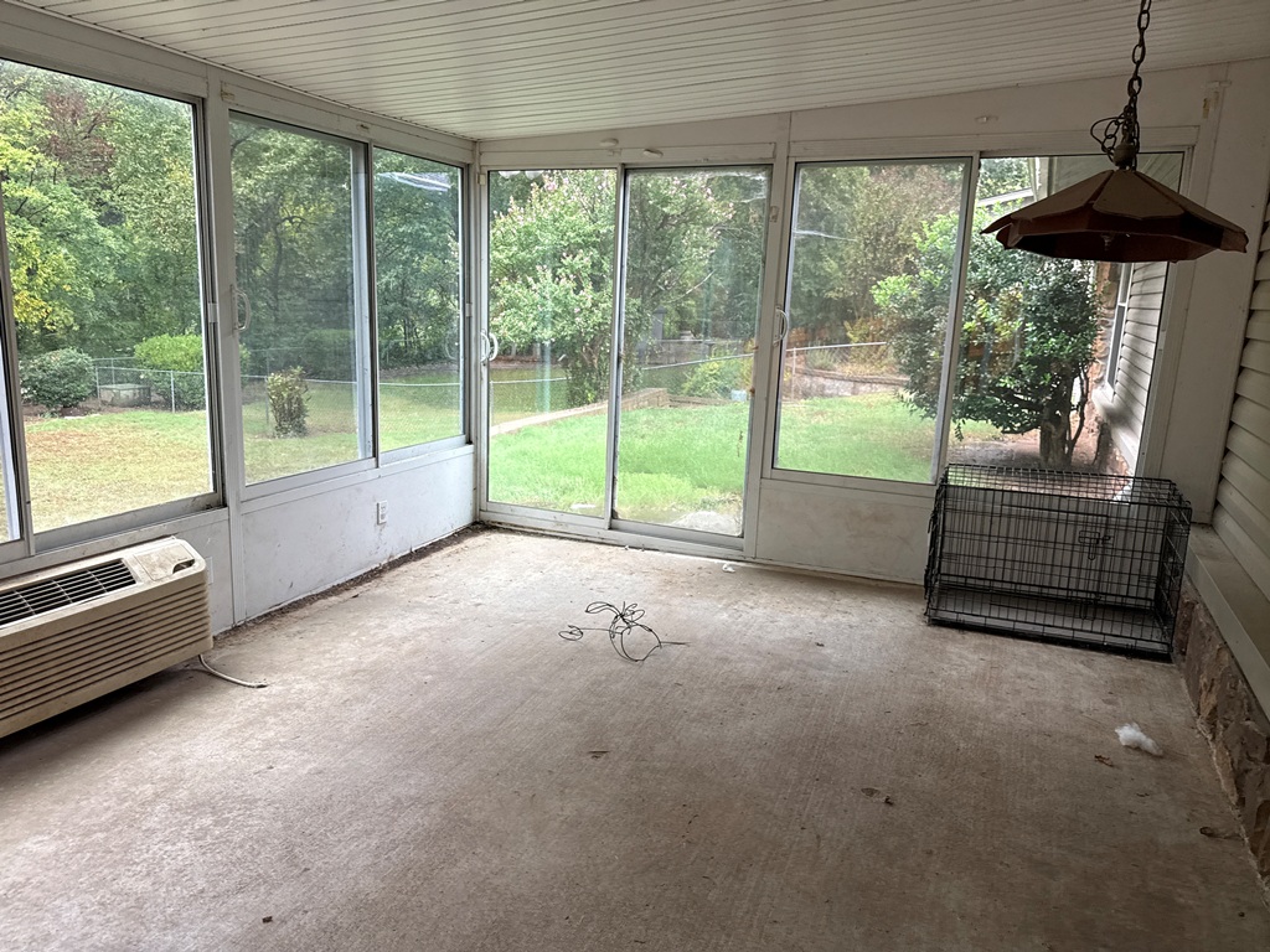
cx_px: 635
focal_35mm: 24
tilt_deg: -13.1
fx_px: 881
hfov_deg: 71.6
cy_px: 476
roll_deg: -1.9
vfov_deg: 56.8
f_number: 1.78
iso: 200
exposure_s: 1/104
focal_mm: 6.76
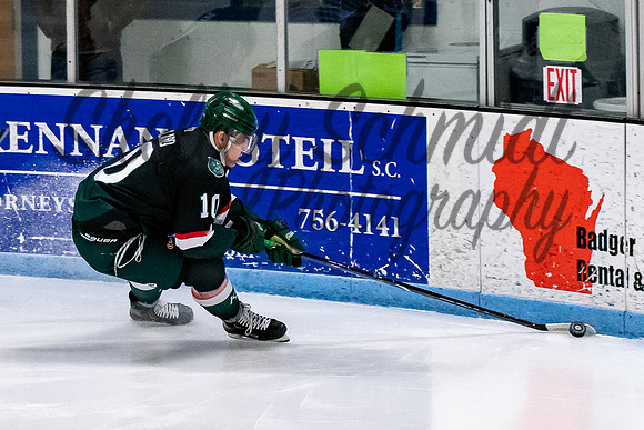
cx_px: 206
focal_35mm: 211
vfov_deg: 6.5
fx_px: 3783
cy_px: 123
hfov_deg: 9.7
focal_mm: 70
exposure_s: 1/800
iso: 2500
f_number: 3.5
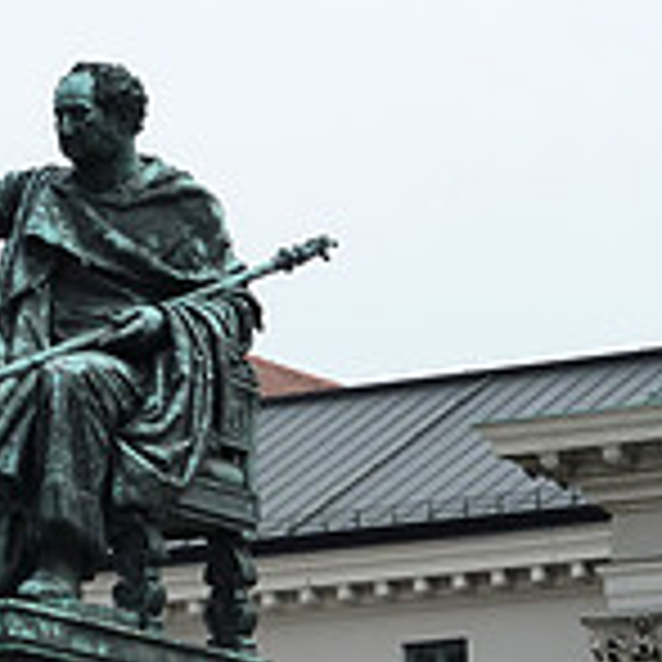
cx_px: -7
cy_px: 788
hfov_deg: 6.2
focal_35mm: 282
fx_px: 6101
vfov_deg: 6.2
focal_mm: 17
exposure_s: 1/400
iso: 125
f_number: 4.3
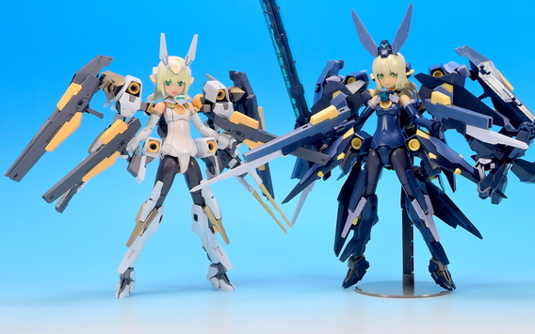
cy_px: 130
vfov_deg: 23.1
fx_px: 817
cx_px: 281
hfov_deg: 36.3
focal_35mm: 56
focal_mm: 10.7
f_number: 5
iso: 80
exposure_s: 1/1.6
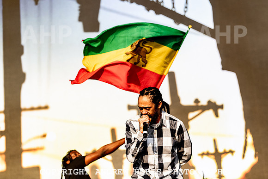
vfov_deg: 12.8
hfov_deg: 19.1
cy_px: 75
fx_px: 795
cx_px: 155
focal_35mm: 107
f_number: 2.8
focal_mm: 92
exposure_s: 1/4000
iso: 640
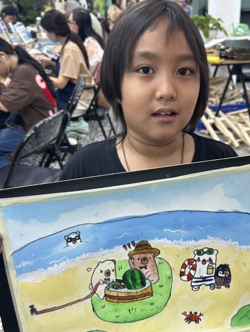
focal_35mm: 42
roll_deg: +0.6
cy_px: 181
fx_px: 404
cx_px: 151
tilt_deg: -24.5
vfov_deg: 44.7
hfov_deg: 34.3
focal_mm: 6.86
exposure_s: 1/100
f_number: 1.78
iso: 100
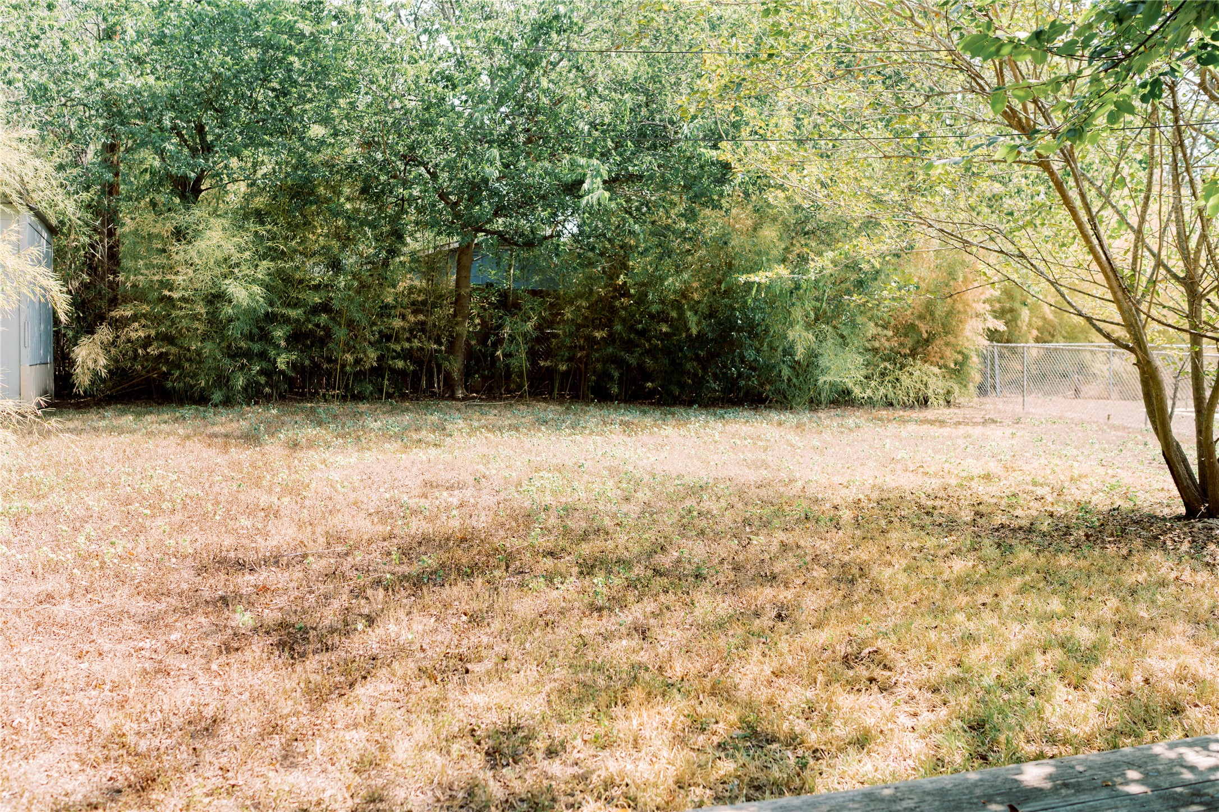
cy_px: 406
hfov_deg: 54.4
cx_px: 610
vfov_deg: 37.9
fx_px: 1185
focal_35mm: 35
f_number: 3.2
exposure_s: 1/640
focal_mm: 35
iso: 125
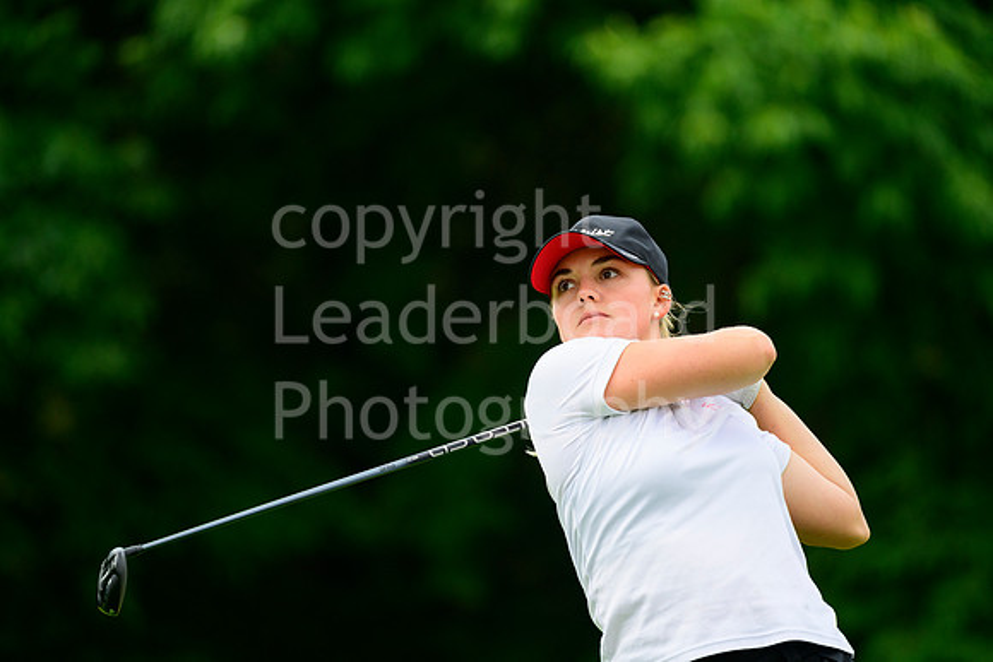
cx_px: 496
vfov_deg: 4.0
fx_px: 9380
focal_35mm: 340
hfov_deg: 6.1
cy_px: 331
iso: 1250
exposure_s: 1/2000
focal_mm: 340
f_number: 5.3
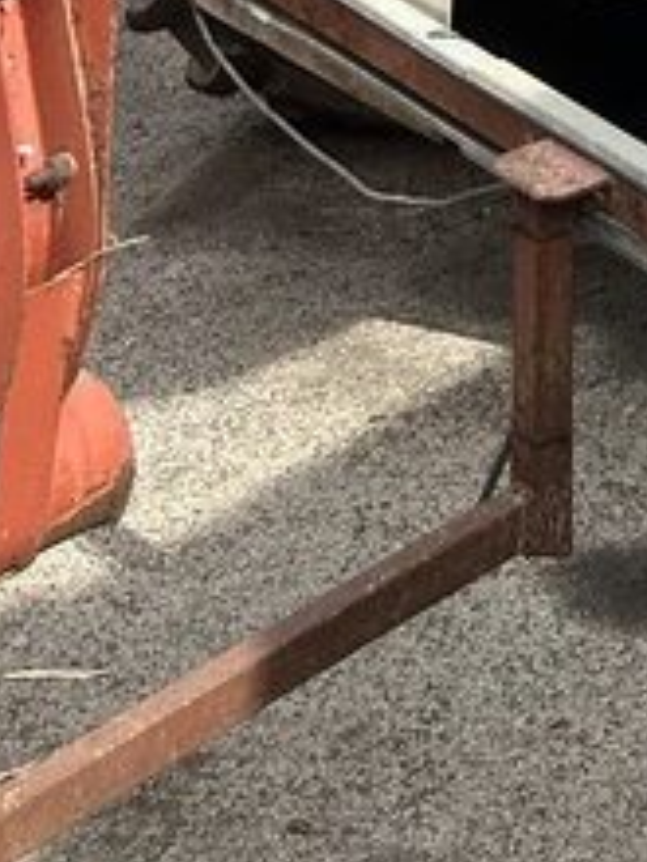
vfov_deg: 13.8
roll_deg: -0.6
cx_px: 1270
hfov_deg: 11.3
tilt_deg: +1.0
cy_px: -921
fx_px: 2966
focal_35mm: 119
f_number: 1.5
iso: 50
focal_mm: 5.7
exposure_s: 1/3968
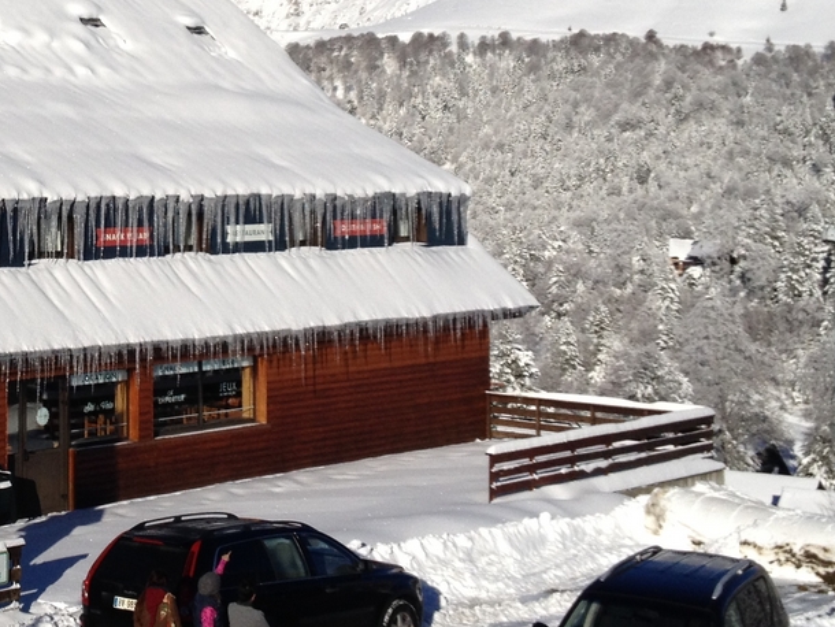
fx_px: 2075
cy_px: 113
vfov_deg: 17.0
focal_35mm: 86
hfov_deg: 22.2
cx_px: 74
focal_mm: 4.28
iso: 50
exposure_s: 1/3690
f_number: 2.4
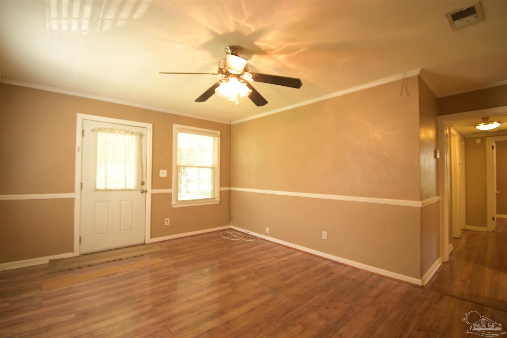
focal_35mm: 15
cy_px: 169
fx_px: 211
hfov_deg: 100.4
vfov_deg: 77.3
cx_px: 254
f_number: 4.5
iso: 100
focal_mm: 10
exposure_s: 1/3
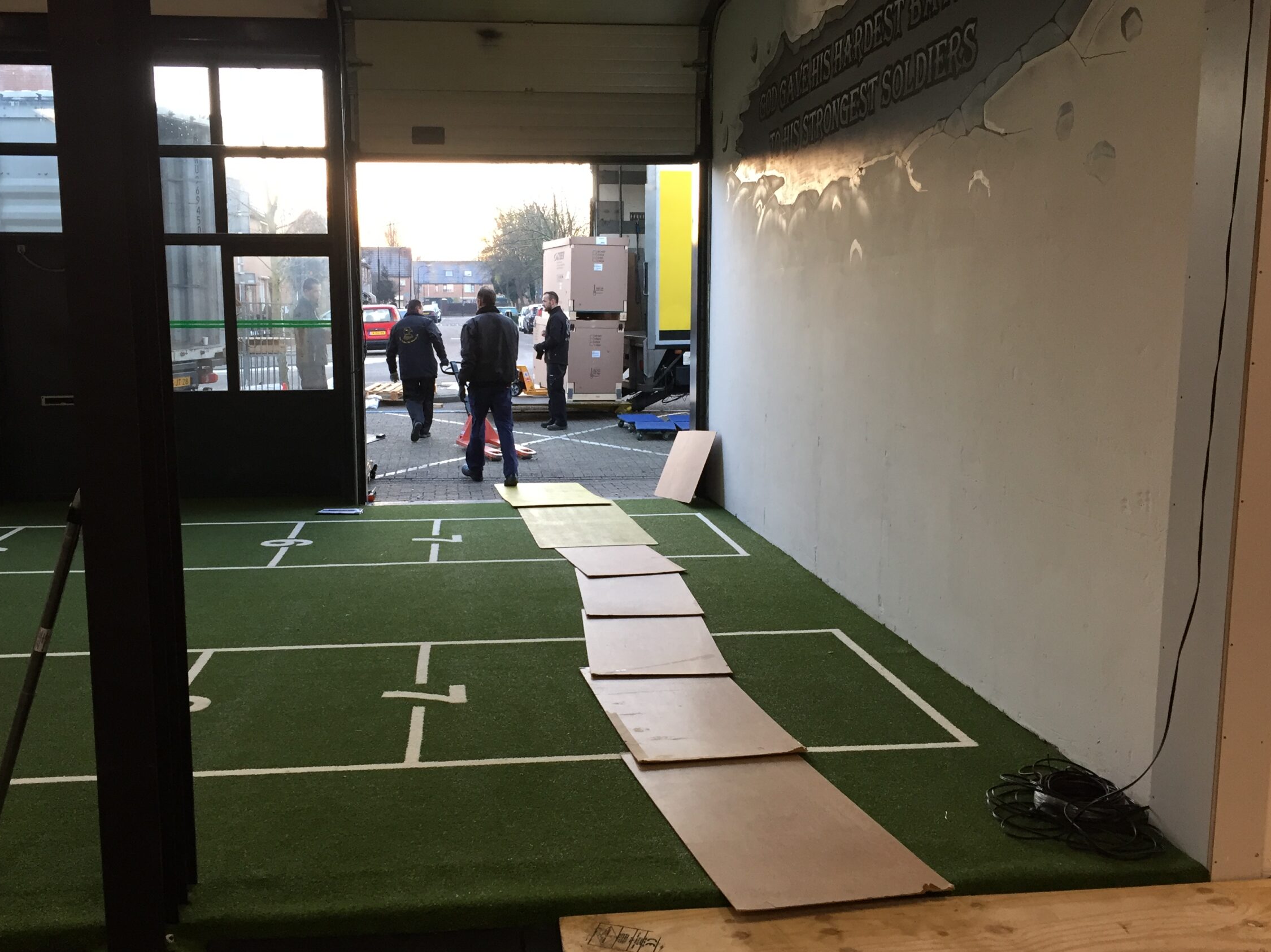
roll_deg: +1.8
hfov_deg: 55.3
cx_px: 583
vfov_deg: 42.9
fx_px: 1212
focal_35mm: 33
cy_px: 488
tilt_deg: -7.8
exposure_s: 1/33
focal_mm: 4.15
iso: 50
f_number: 2.2
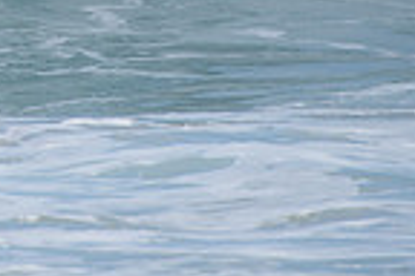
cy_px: -214
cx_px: -340
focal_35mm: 2014
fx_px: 23215
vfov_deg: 0.7
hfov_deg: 1.0
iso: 250
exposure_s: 1/2500
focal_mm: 500
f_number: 6.3
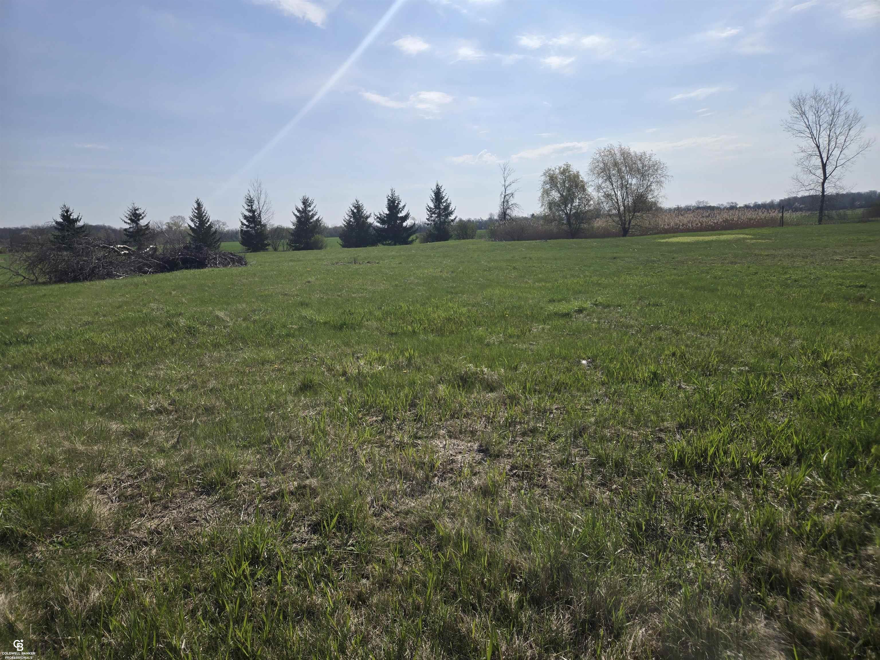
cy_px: 330
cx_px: 440
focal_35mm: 23
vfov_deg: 58.9
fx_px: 585
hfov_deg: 73.9
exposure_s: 1/5002
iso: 25
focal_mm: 5.4
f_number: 1.8
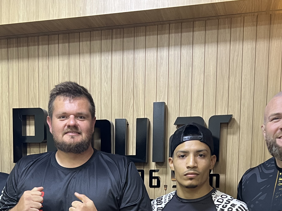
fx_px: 464
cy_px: 230
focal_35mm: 57
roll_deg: -0.3
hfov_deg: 33.7
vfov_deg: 24.1
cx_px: 111
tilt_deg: -6.3
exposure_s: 1/60
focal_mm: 5.7
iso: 400
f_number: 1.5
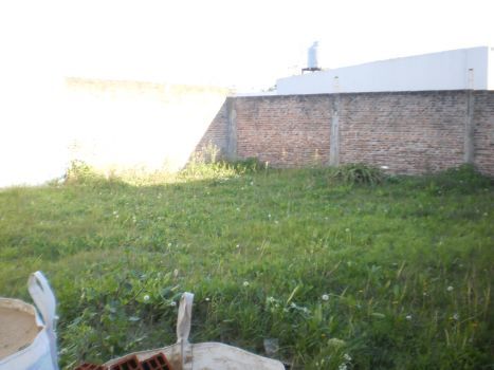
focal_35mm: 36
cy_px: 185
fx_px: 514
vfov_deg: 39.6
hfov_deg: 51.4
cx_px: 247
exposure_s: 1/200
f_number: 3.1
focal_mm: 6.3
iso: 200
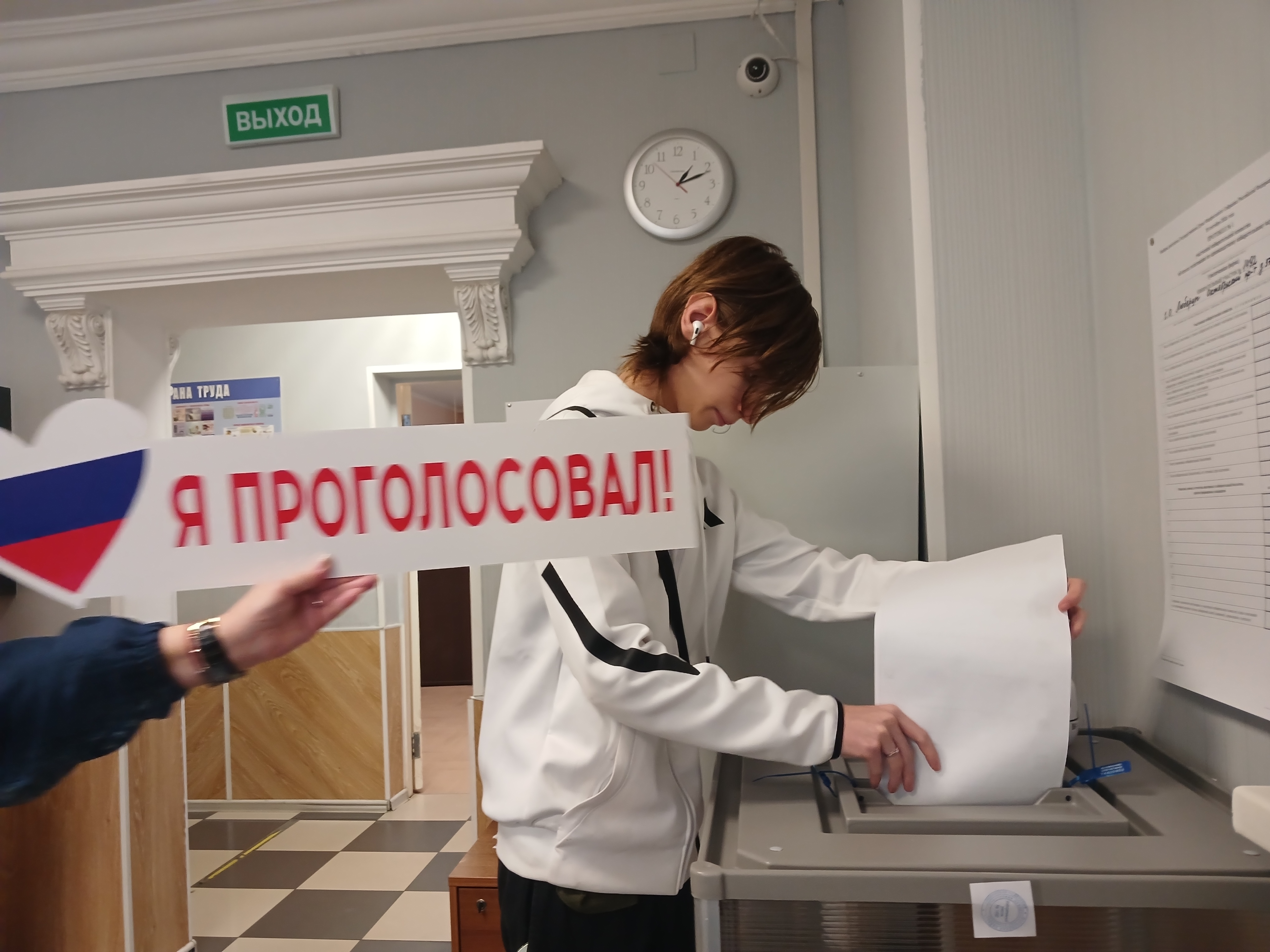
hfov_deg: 65.3
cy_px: 476
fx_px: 991
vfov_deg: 51.4
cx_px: 635
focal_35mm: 27
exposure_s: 1/50
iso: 250
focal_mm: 4
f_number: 1.8
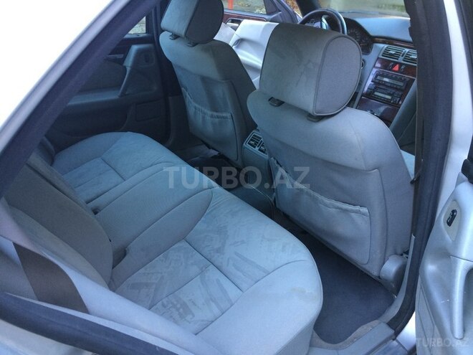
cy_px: 178
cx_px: 236
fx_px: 396
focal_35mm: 29
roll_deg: -2.9
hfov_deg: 61.7
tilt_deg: -28.0
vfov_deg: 48.2
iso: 50
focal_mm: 4.15
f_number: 2.2
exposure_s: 1/33
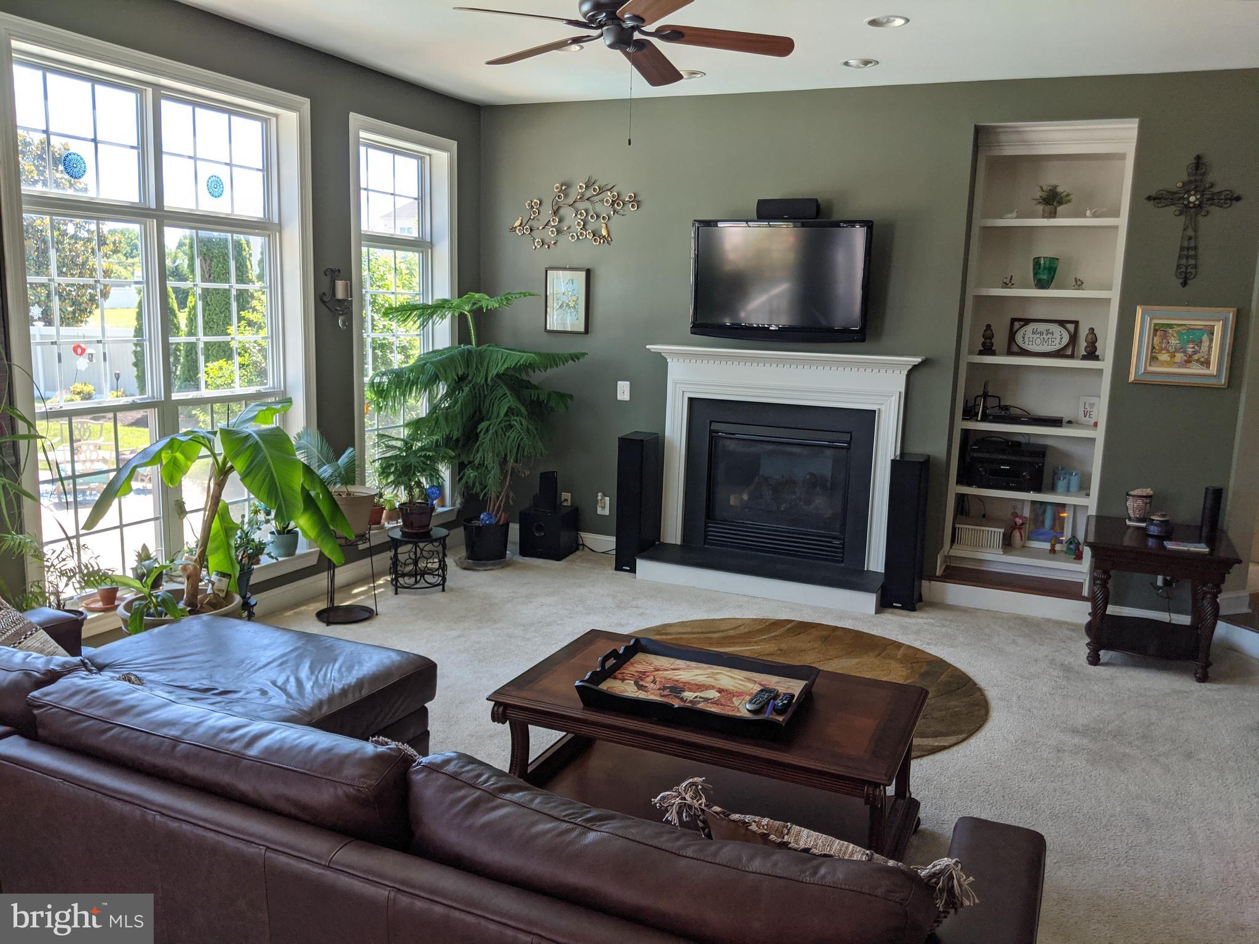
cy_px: 472
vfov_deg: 51.4
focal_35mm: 27
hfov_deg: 65.3
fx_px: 982
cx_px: 630
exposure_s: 1/215
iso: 43
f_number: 1.8
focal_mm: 4.44
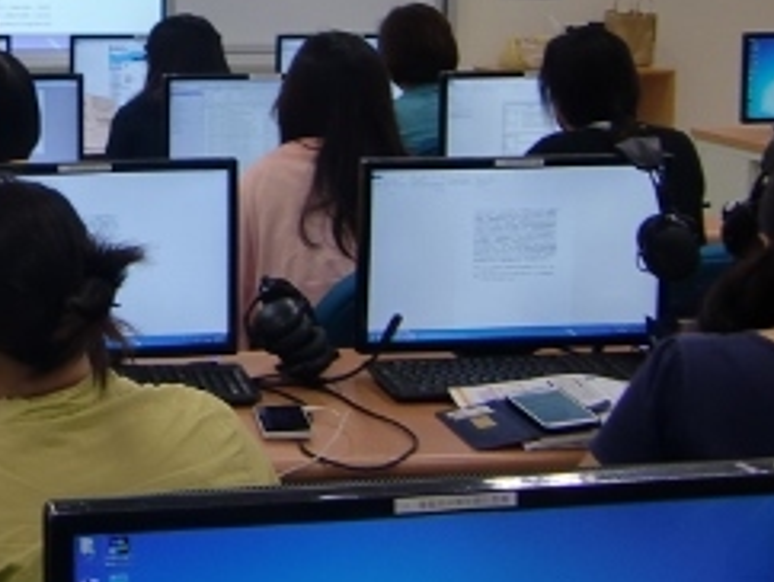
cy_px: 54
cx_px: -109
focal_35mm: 74
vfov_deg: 19.6
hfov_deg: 24.3
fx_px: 1656
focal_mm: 4.9
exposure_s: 1/60
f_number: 2.6
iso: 80
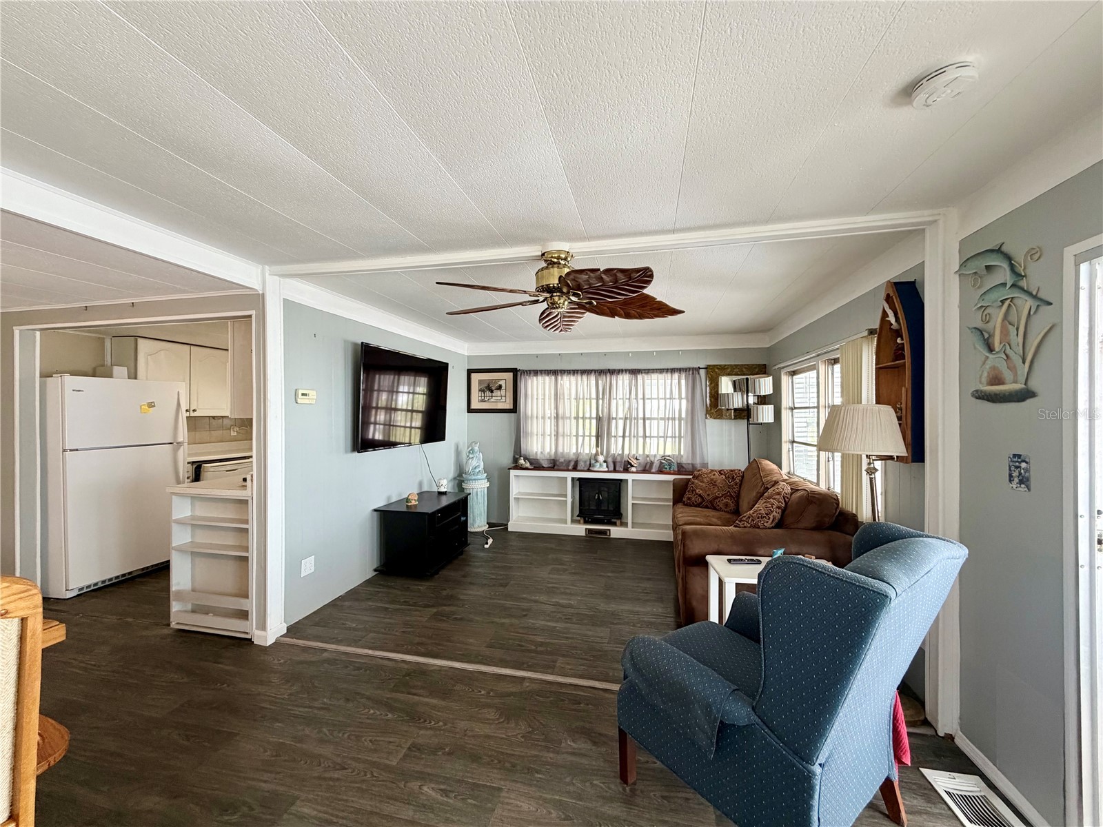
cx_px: 552
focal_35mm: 14
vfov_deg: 85.7
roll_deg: +0.2
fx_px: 446
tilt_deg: -0.4
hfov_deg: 102.1
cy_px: 414
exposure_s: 1/121
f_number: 2.2
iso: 250
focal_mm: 2.22
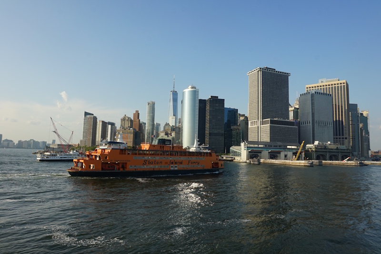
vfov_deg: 53.1
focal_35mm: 24
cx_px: 190
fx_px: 254
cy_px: 127
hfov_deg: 73.8
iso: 100
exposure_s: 1/125
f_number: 11
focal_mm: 16
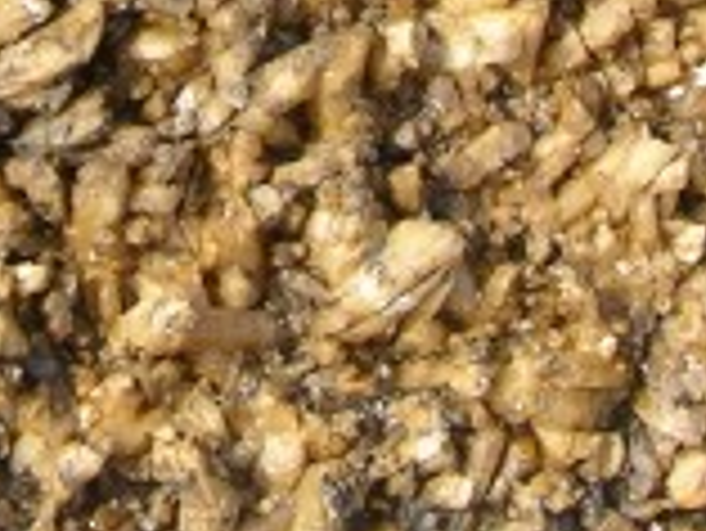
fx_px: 4654
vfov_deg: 6.4
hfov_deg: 8.6
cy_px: -310
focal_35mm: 228
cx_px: 31
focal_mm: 8.9
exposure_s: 1/179
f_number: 5
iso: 50
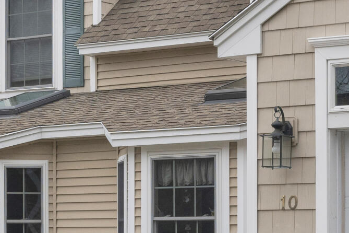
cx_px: 115
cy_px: 191
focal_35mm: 148
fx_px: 1435
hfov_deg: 13.8
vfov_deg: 9.2
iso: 800
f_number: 8
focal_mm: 33
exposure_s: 1/500
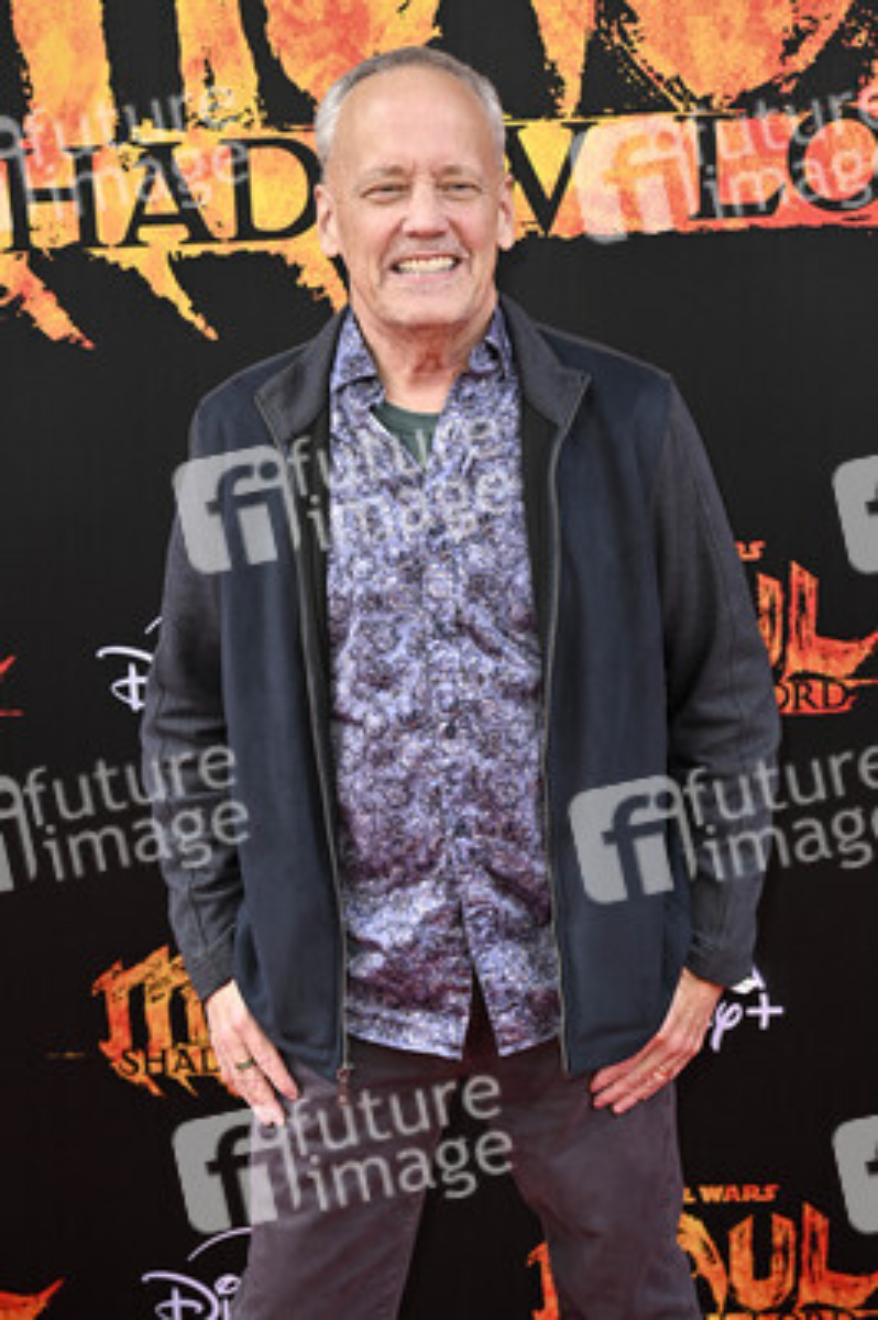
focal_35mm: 65
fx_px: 2382
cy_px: 660
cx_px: 439
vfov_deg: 31.0
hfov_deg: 20.9
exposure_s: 1/320
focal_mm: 65
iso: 640
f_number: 6.3
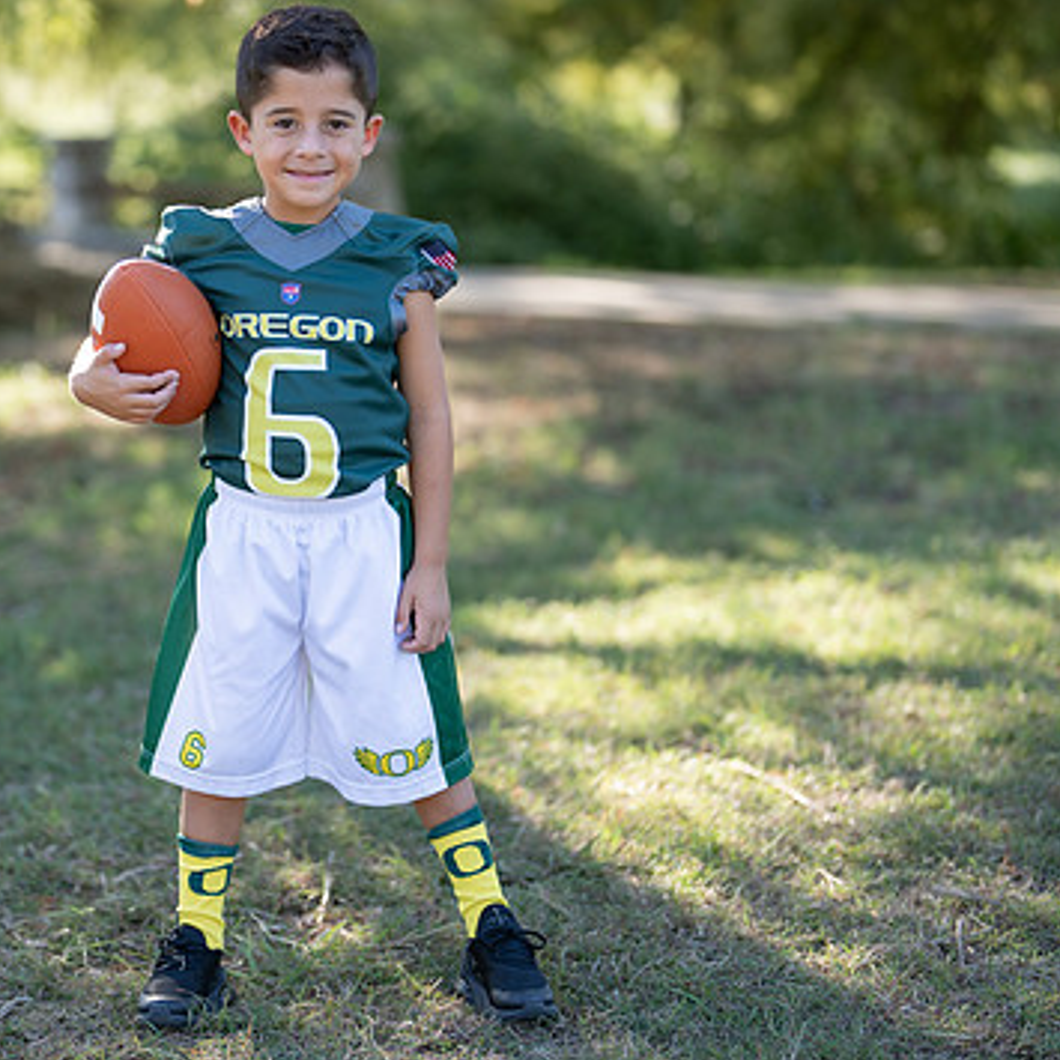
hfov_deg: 21.3
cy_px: 510
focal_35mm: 81
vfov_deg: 21.4
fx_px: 2806
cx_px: 303
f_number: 1.2
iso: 100
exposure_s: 1/1250
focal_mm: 50
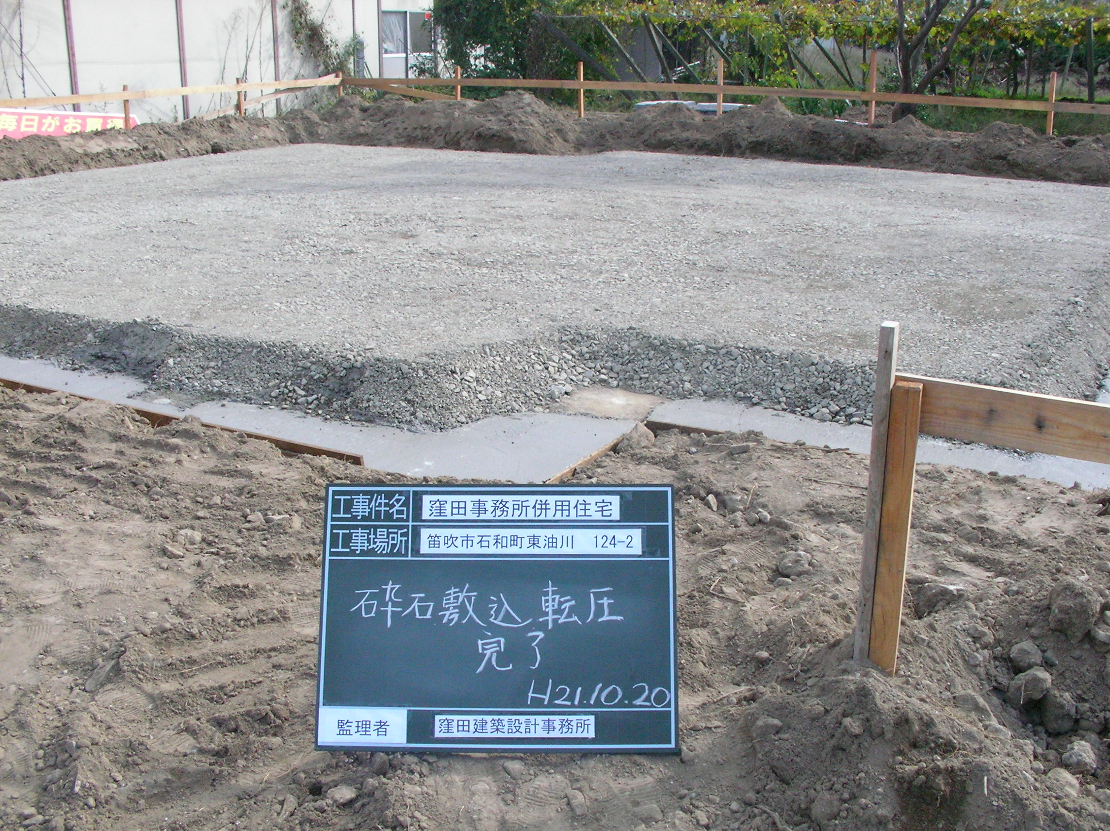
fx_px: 1217
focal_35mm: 38
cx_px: 555
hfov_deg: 49.0
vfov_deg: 37.7
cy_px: 416
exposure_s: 1/907
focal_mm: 5.8
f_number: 4
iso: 200
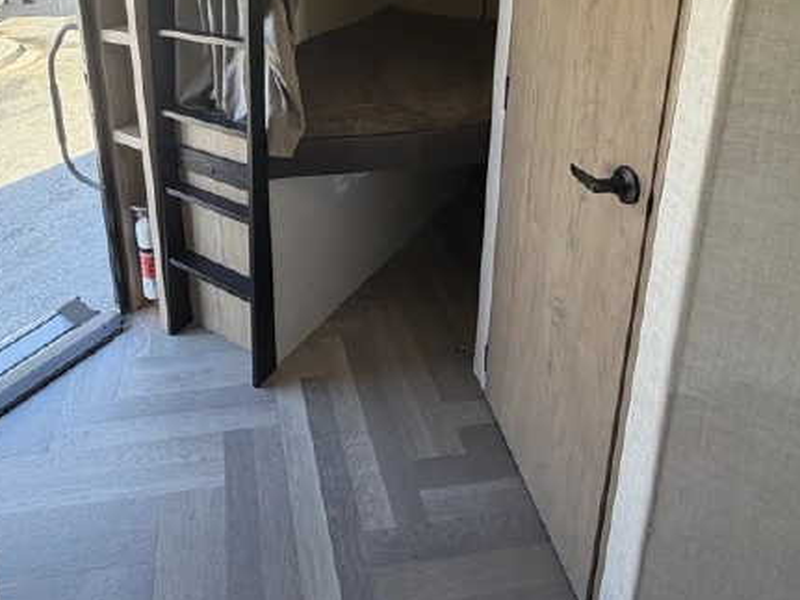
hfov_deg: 66.0
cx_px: 284
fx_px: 601
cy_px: 67
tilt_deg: -13.5
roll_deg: +2.7
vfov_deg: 47.9
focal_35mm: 26
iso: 80
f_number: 2.2
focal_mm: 2.22
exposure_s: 1/121
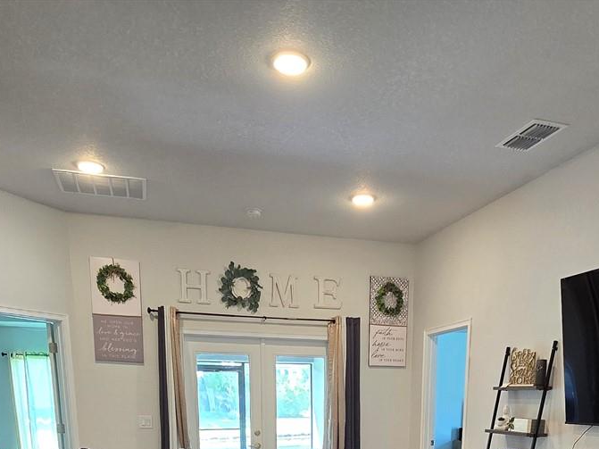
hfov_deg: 58.2
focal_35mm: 31
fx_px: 536
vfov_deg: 35.9
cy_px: 534
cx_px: 337
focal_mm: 2.2
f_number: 2.2
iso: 200
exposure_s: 1/60
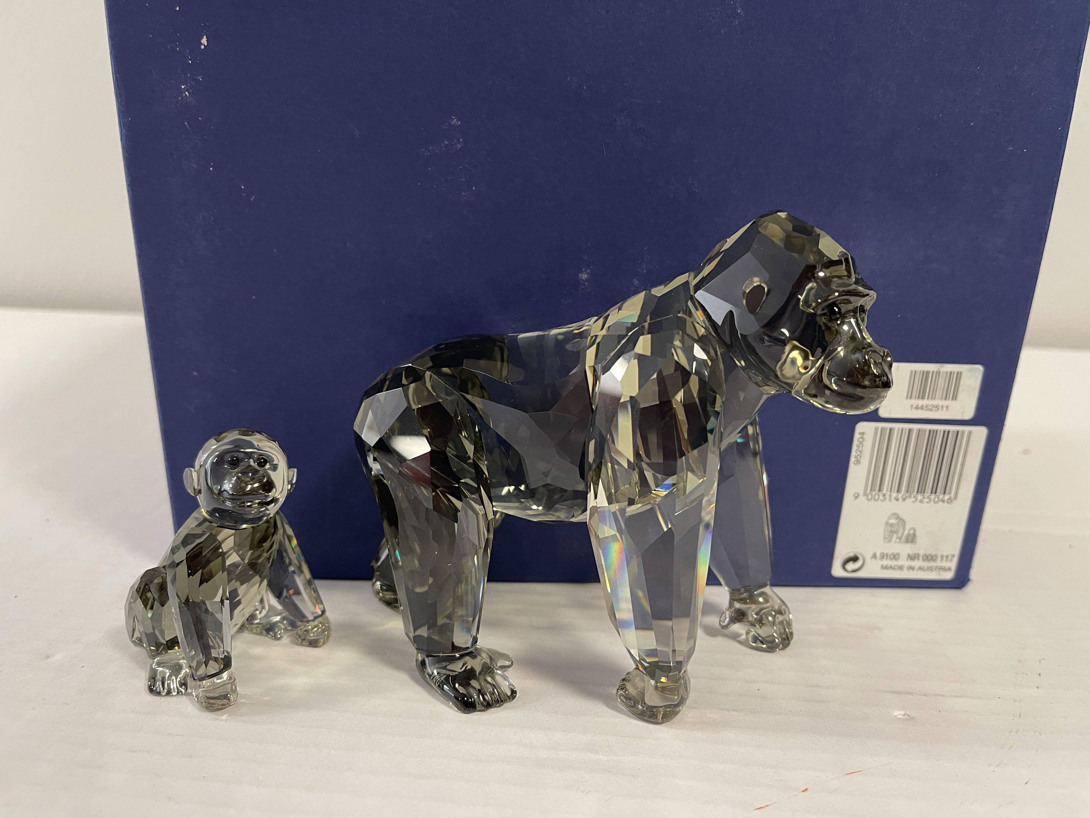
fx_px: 787
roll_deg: -1.7
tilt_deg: -13.0
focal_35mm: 25
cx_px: 545
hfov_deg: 69.4
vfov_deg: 54.9
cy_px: 409
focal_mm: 5.1
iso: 250
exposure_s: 1/50
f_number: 1.6
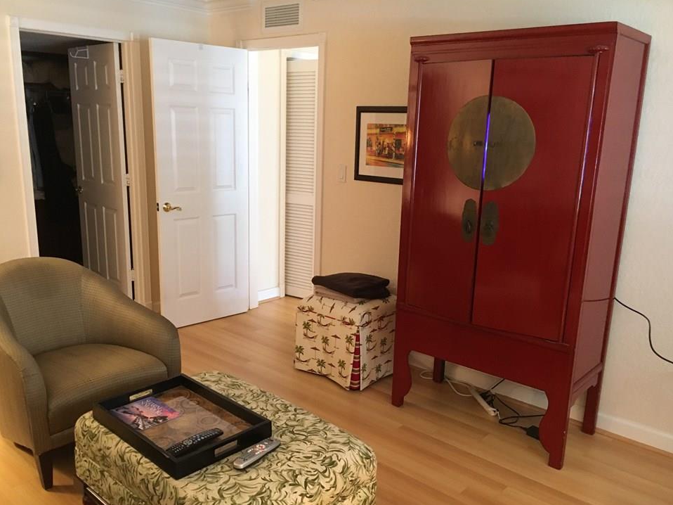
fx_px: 603
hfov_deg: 58.4
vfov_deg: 45.4
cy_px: 265
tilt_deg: -13.0
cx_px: 325
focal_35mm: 31
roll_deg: -2.1
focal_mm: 4.15
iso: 200
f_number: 2.2
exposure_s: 1/20
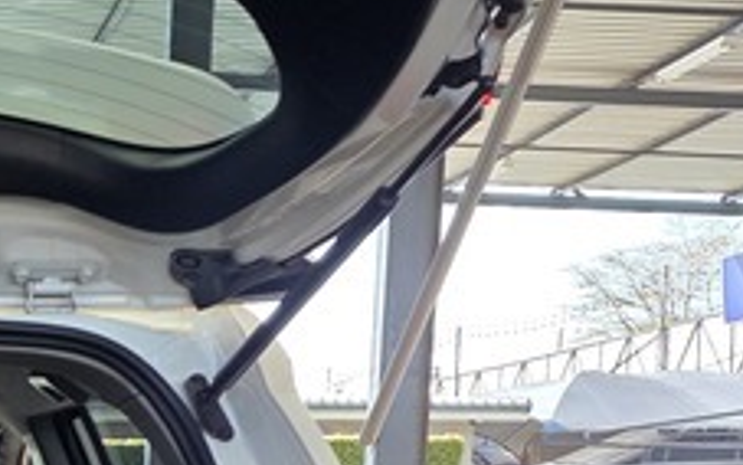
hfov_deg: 17.3
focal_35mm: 110
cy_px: 812
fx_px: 2228
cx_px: -321
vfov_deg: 11.2
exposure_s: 1/180
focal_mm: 6.25
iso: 50
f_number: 1.7
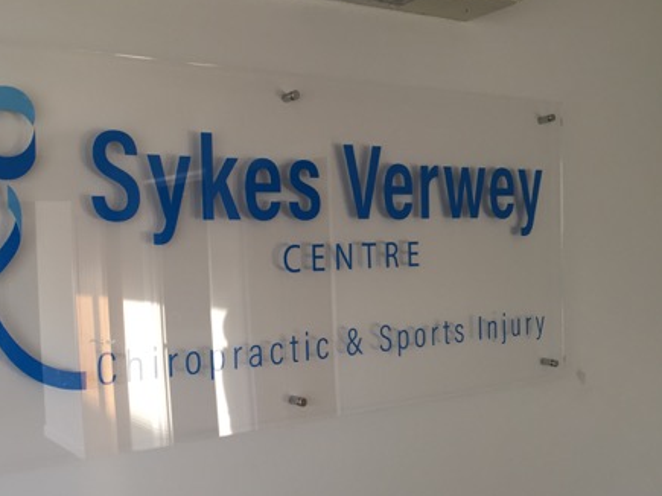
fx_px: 765
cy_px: 274
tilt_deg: -5.0
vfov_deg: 35.9
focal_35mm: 40
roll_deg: +0.0
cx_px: 212
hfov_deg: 46.0
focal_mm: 4.15
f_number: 2.2
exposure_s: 1/33
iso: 32
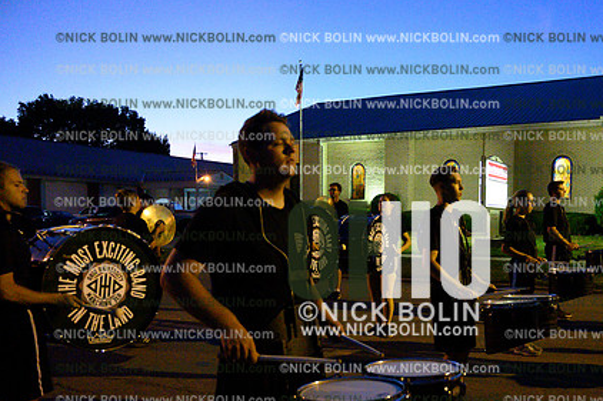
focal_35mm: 33
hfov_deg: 56.3
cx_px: 389
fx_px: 553
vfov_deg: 39.5
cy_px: 268
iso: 32000
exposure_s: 1/250
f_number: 4
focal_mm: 24
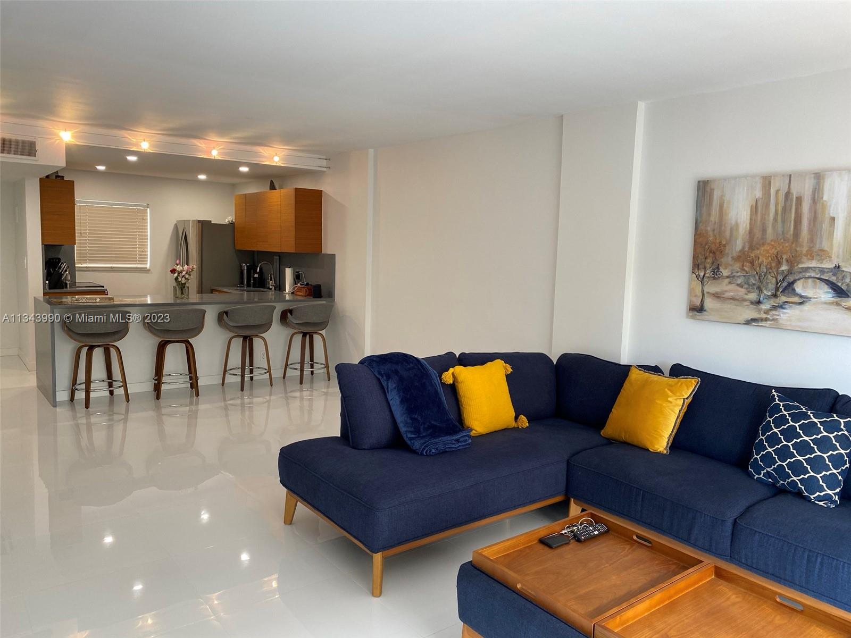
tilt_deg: -5.6
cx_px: 426
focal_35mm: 26
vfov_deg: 53.1
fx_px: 639
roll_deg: -2.0
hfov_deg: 67.3
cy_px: 319
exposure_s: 1/60
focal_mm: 4.25
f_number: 1.8
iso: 64
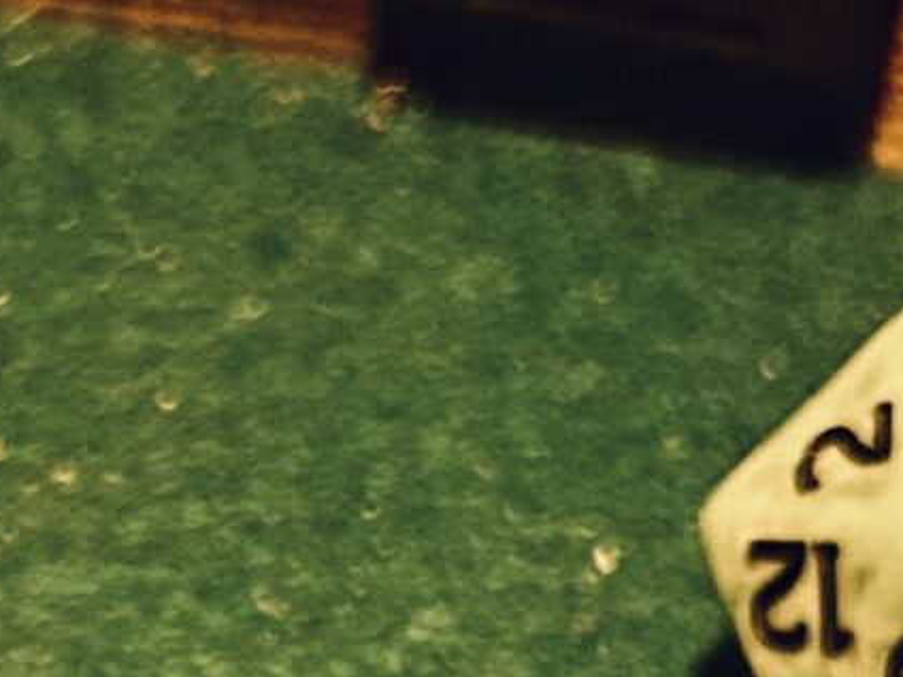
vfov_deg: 9.0
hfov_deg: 12.4
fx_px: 4096
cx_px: -32
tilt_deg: -55.2
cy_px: 1224
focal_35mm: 157
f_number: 1.5
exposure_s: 1/60
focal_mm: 5.7
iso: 500
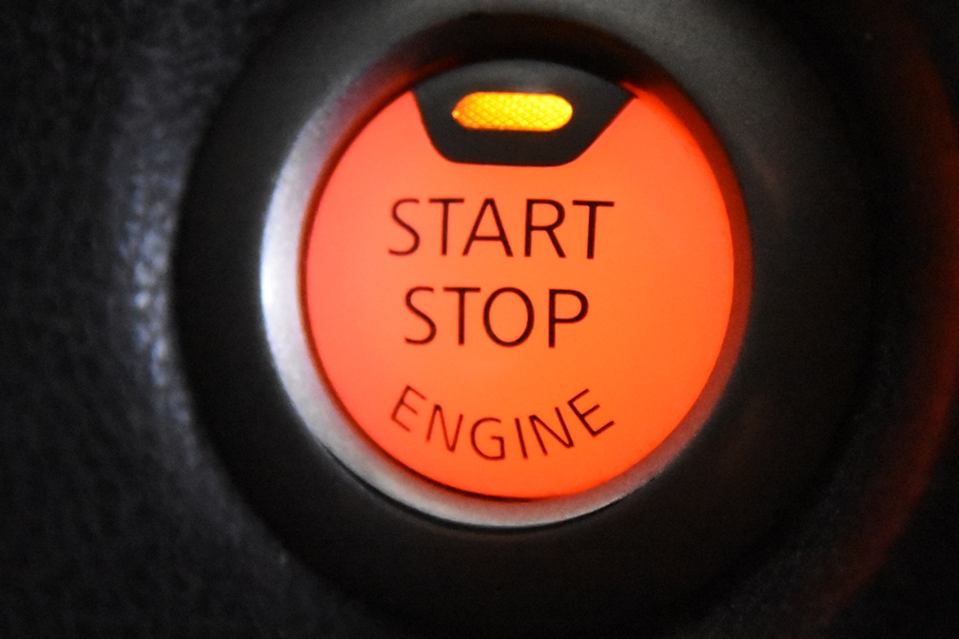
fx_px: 5327
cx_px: 538
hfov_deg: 10.3
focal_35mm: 200
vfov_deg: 6.9
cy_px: 218
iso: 12800
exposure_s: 1/100
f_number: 4
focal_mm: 70
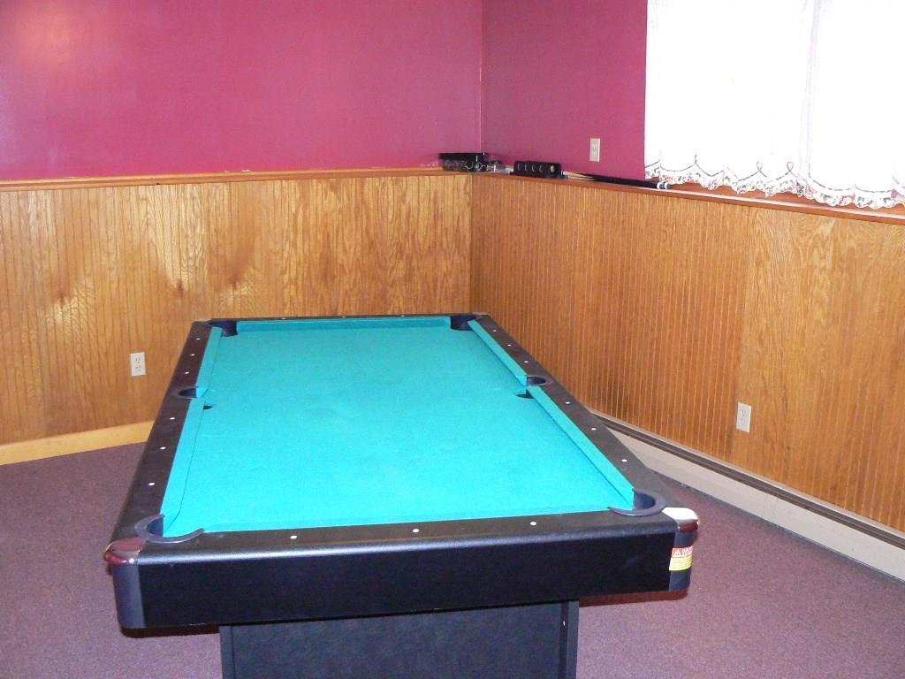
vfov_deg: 39.7
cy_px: 340
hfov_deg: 51.4
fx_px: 941
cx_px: 452
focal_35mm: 36
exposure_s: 1/30
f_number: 2.8
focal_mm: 6
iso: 400
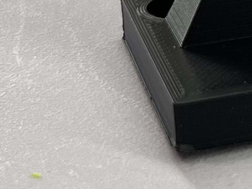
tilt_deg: -15.5
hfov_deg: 11.4
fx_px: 1208
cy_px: -191
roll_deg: -1.0
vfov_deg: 8.5
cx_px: 370
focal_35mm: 166
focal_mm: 5.1
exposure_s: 1/120
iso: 125
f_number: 1.6
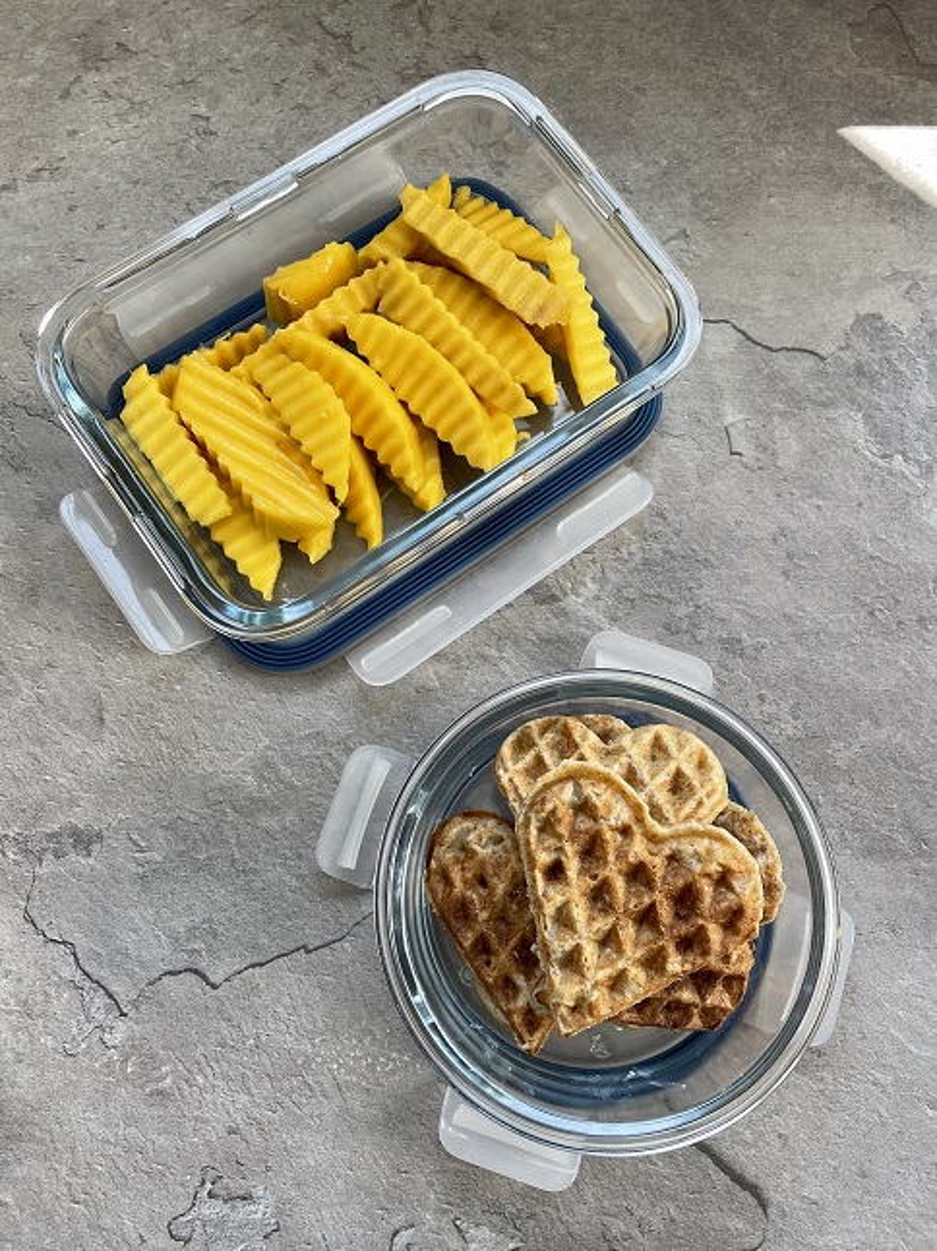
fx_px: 939
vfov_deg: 67.3
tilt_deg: -76.5
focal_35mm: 26
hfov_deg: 53.0
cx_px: 468
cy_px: 626
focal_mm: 4.2
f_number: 1.6
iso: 64
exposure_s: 1/121
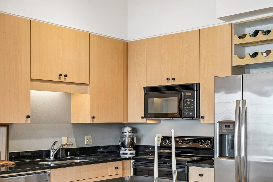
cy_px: 122
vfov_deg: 28.5
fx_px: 356
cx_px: 110
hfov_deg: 41.8
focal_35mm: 47
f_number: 8
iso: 400
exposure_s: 1/15
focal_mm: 26.5
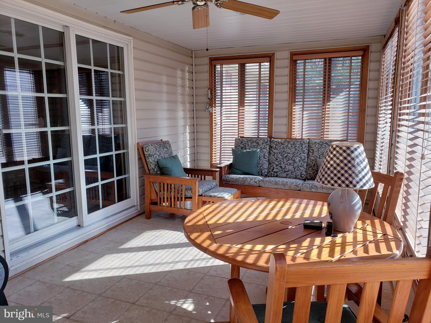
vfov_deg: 53.1
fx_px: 324
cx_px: 216
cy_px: 162
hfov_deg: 67.3
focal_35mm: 26
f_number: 2.4
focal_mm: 4.3
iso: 50
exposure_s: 1/169
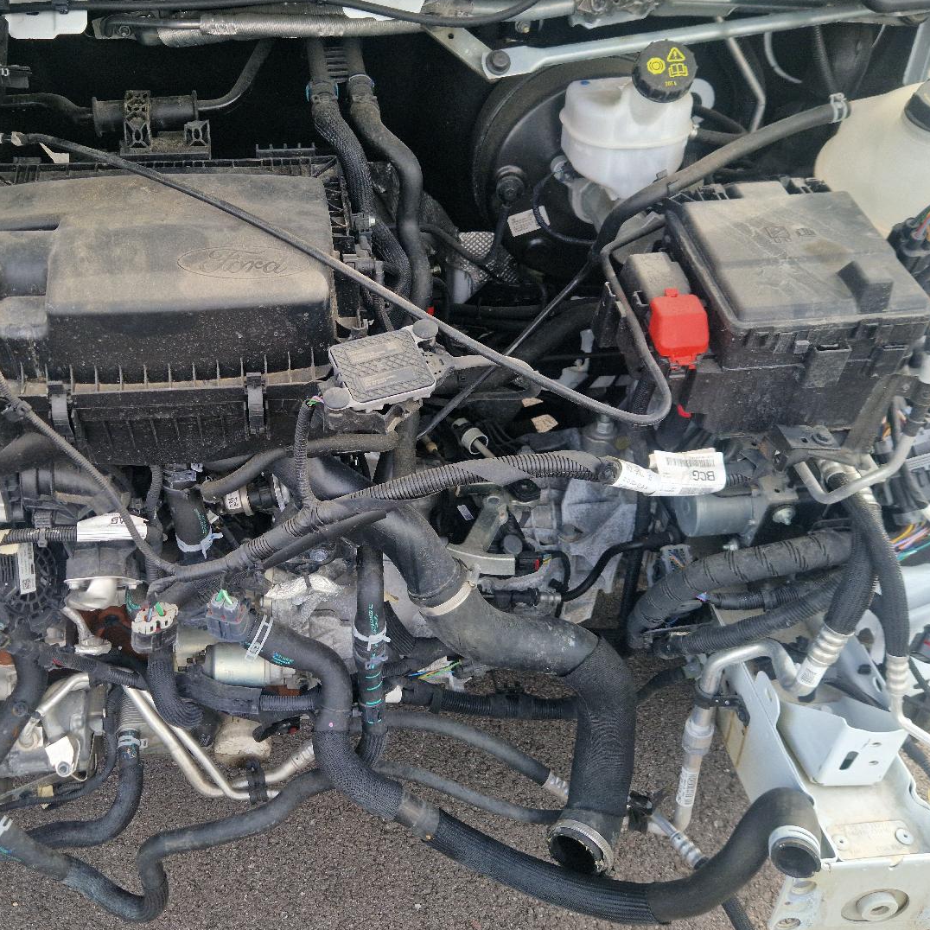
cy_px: 452
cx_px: 347
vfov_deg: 48.4
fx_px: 1033
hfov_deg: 48.0
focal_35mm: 34
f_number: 1.8
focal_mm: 5.4
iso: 50
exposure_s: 1/179
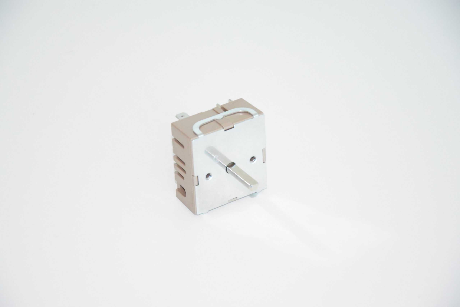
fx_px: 1630
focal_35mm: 128
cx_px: 230
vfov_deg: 10.8
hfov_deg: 16.1
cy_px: 154
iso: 6400
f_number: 5.6
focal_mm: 85
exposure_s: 1/200
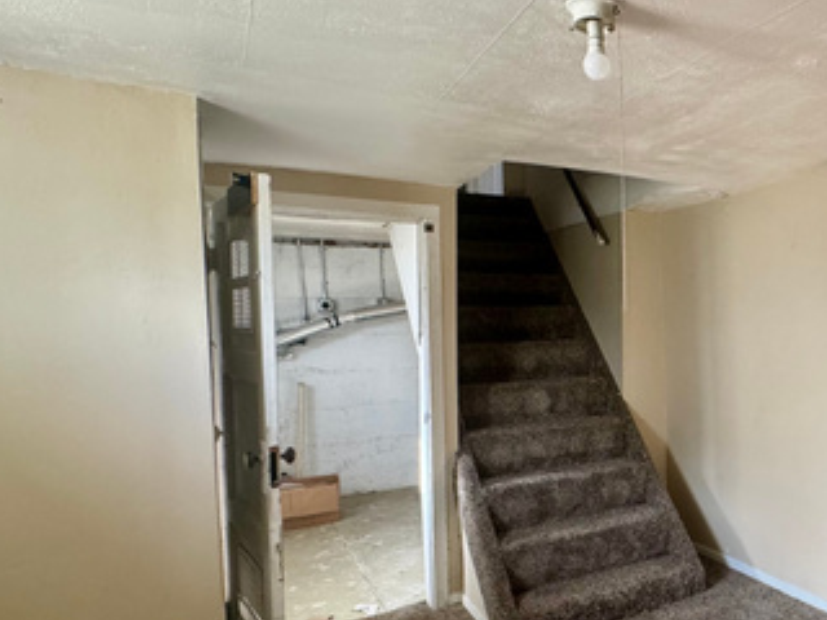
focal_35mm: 28
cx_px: 729
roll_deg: +0.8
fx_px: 669
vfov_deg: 49.6
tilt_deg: -4.2
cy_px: 349
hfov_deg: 55.8
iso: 320
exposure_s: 1/87
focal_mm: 2.22
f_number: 2.2
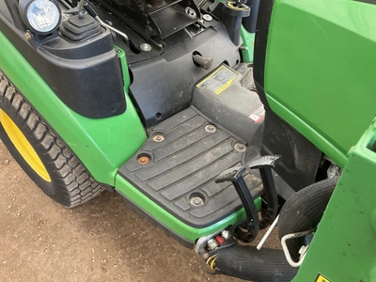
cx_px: 188
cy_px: 141
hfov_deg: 61.7
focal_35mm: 29
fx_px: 315
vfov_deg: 48.2
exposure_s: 1/75
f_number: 1.8
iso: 64
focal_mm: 3
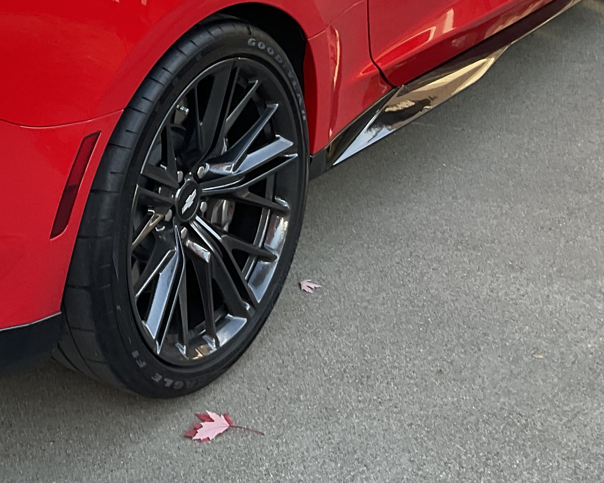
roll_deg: +1.8
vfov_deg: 20.3
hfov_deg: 25.2
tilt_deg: -13.8
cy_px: -49
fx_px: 1287
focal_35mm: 72
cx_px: 11
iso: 25
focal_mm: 3
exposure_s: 1/122
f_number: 1.8
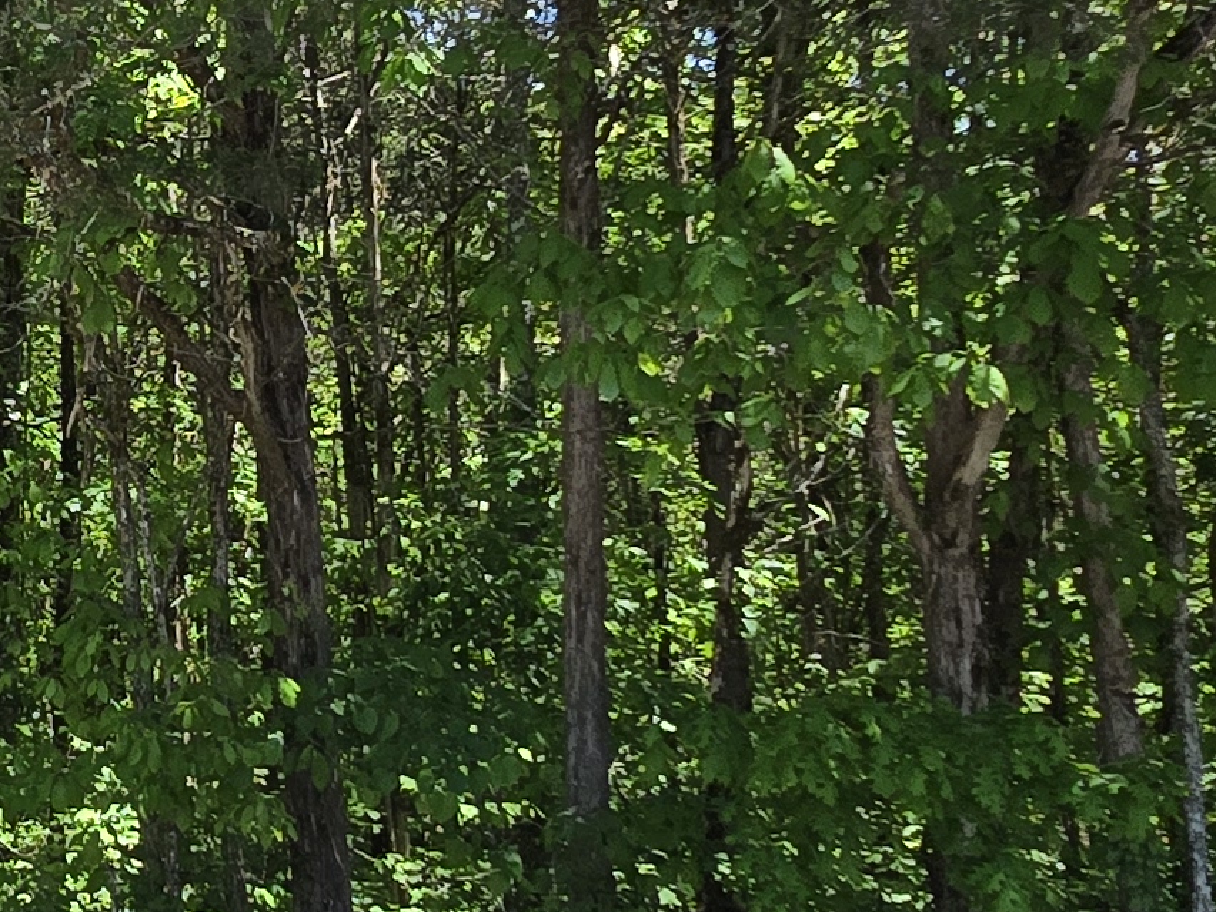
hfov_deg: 28.5
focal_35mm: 61
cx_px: -148
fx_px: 2143
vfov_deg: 23.9
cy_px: 303
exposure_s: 1/619
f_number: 2.2
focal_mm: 2.2
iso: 50
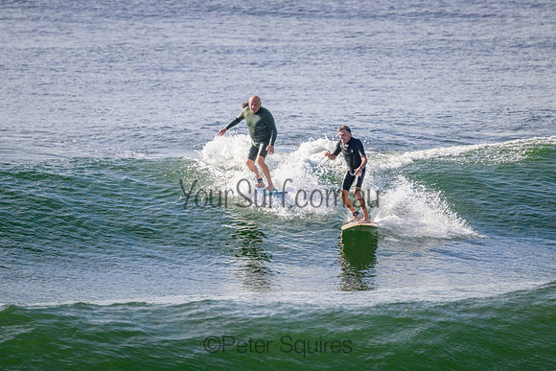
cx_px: 278
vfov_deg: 1.7
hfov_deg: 2.6
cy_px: 186
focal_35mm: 800
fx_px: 12358
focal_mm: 800
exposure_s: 1/2000
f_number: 11
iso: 900
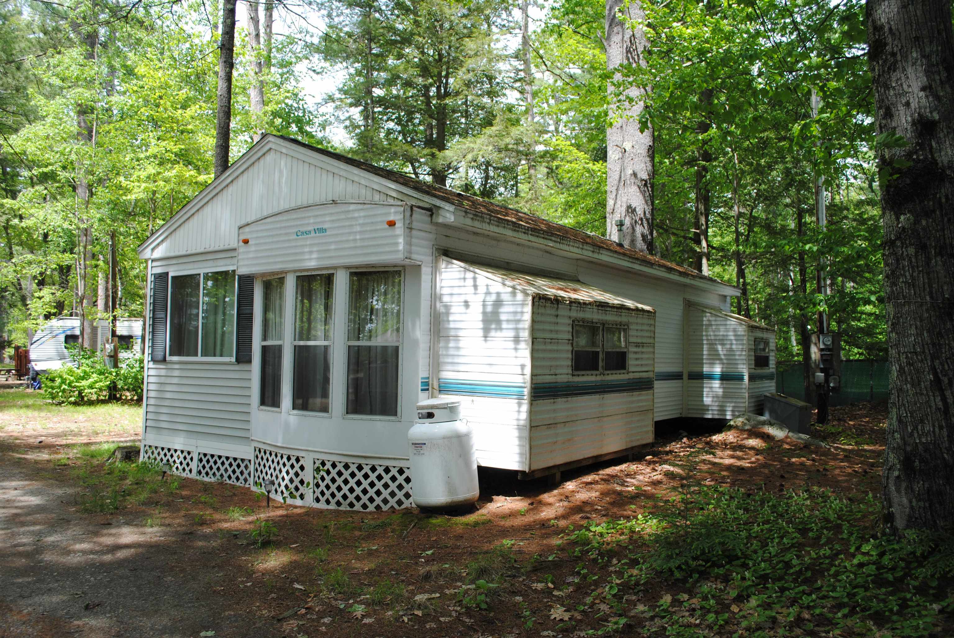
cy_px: 319
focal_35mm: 27
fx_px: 716
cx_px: 477
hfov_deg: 67.3
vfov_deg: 48.0
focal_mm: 18
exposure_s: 1/125
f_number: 5.6
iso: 100
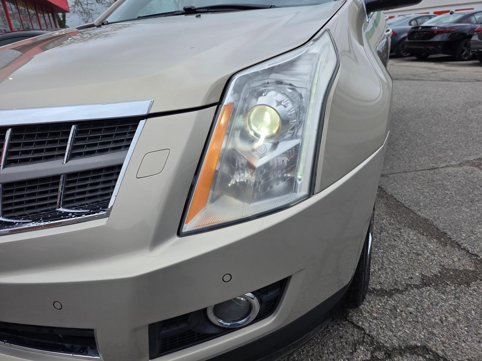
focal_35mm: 23
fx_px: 320
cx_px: 241
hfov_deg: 73.9
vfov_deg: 58.9
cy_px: 180
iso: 80
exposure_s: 1/3050
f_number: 1.7
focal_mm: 6.3
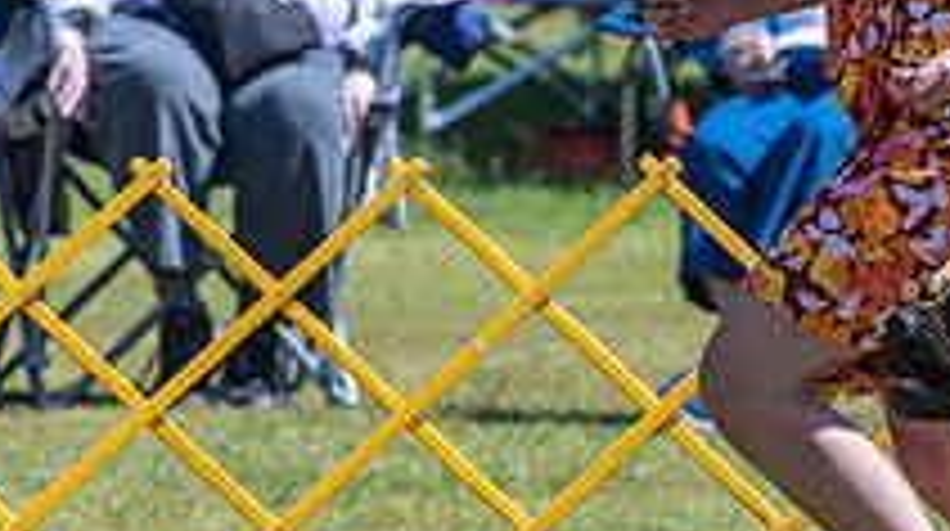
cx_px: 1030
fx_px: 18388
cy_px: 73
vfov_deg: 1.7
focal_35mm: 731
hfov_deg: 3.0
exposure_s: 1/640
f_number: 6.3
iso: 200
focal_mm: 200
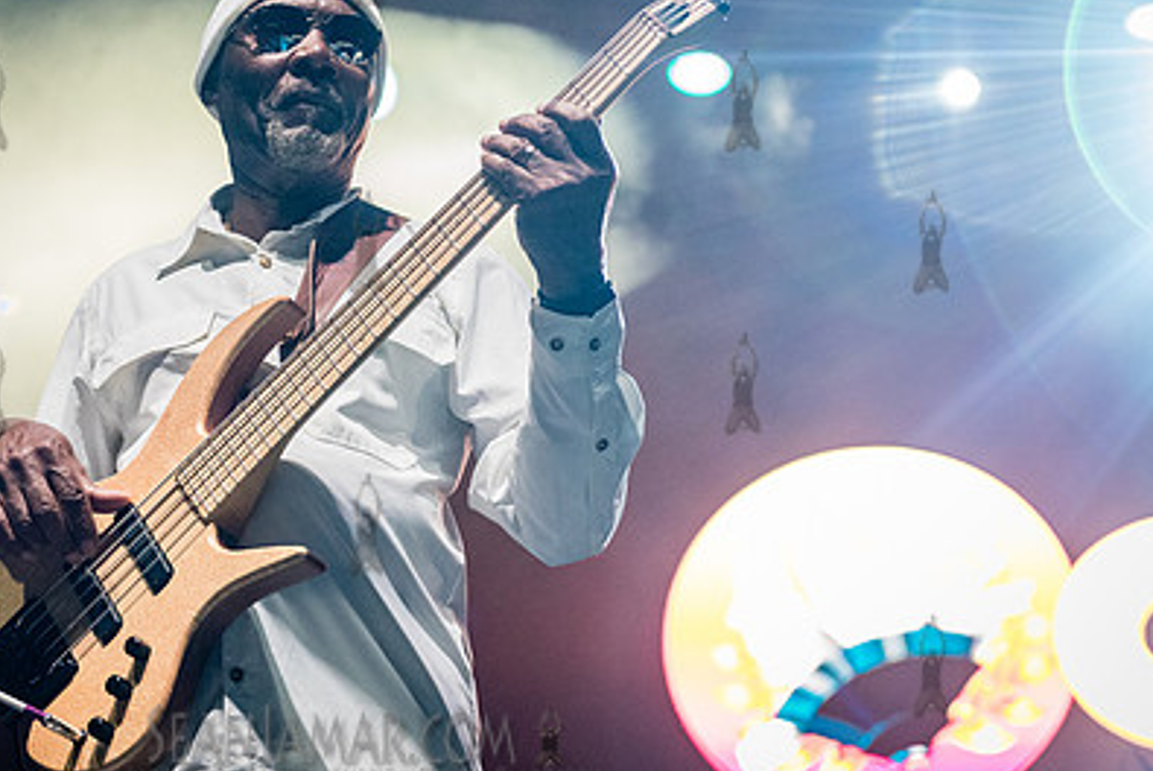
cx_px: 365
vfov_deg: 15.0
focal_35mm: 91
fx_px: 2917
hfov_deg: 22.3
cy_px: 241
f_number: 3.5
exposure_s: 1/640
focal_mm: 62
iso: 6400
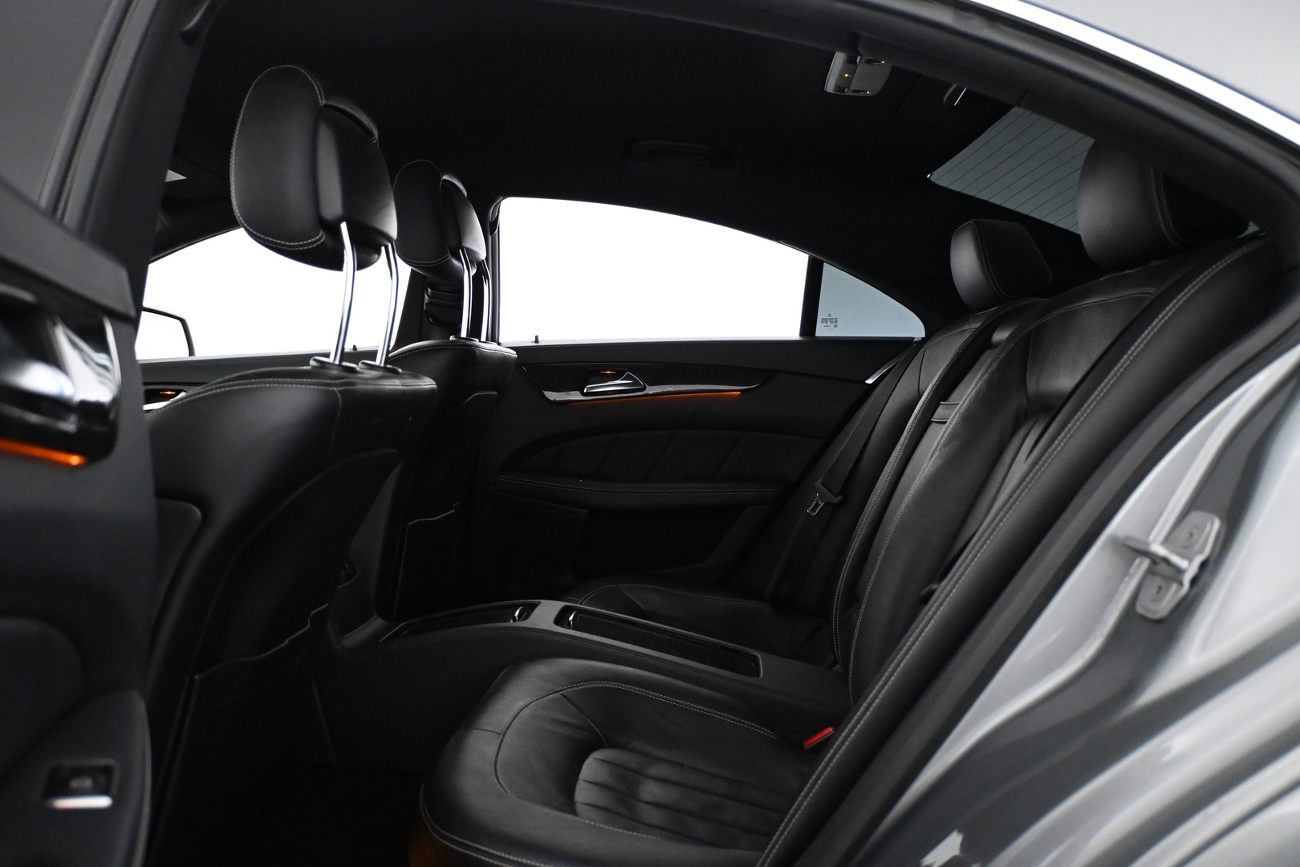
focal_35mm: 32
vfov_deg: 40.8
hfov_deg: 58.3
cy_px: 434
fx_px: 1164
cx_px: 650
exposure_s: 1/60
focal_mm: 21.5
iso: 4000
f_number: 4
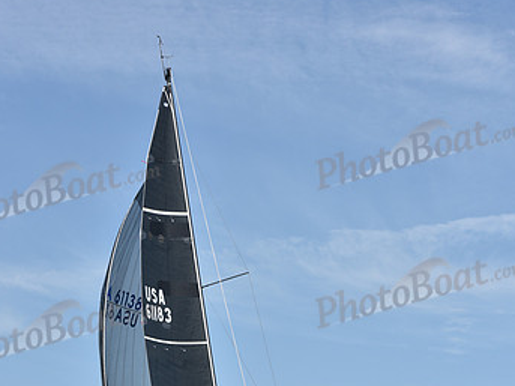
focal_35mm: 114
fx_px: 1695
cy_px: 389
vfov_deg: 12.8
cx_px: 238
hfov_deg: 17.3
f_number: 7.1
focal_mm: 70
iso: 200
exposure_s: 1/1250
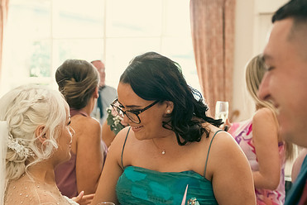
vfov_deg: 18.1
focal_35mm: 75
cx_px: 88
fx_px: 640
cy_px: 153
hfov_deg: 26.7
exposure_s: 1/160
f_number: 3.5
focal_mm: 48
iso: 1000
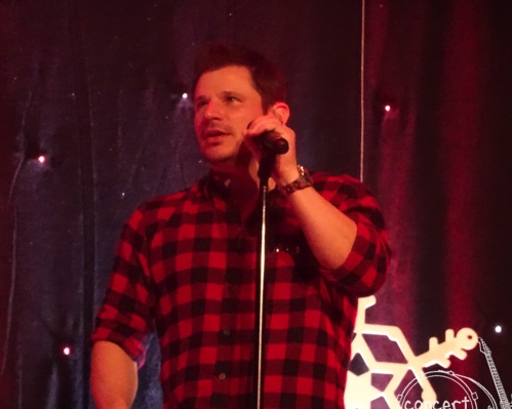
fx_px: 4469
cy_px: 230
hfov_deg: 6.6
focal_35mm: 295
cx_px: 213
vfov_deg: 5.2
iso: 3200
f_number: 6.3
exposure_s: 1/80
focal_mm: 39.66
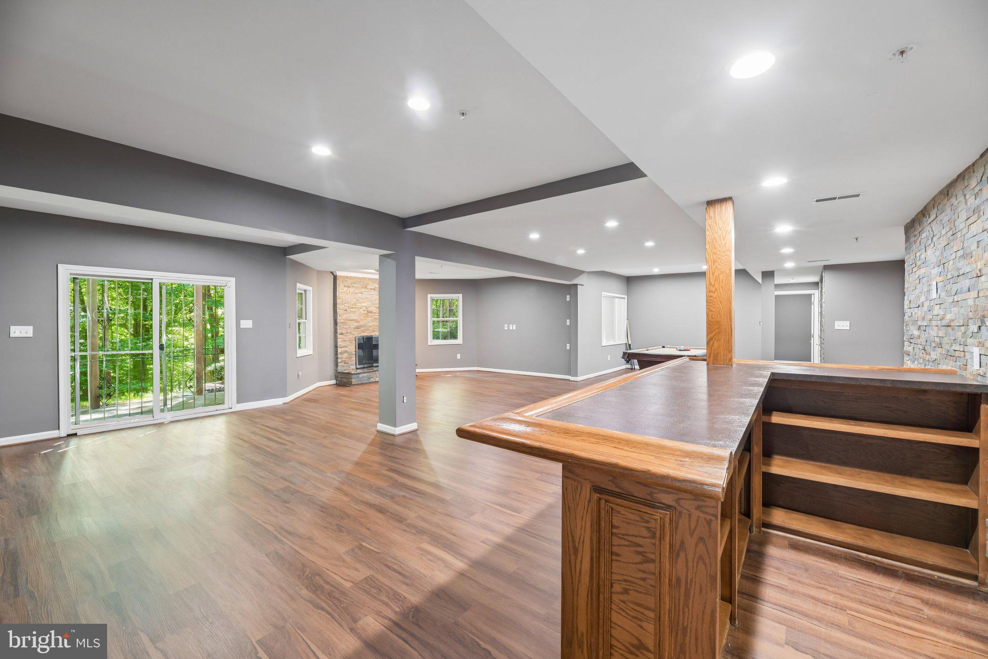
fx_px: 384
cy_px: 330
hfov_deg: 104.3
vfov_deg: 81.2
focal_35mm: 14
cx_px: 494
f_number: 8
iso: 400
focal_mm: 14
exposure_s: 1/3.33
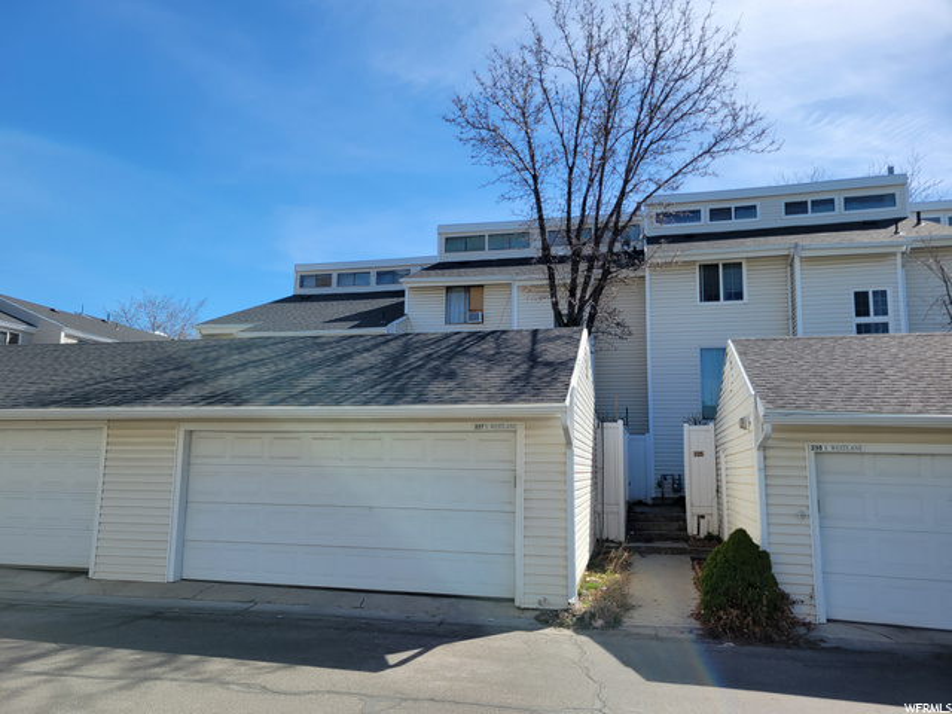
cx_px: 476
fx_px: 715
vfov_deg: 53.1
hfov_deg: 67.3
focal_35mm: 26
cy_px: 357
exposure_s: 1/2151
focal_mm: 5.4
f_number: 1.8
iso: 40
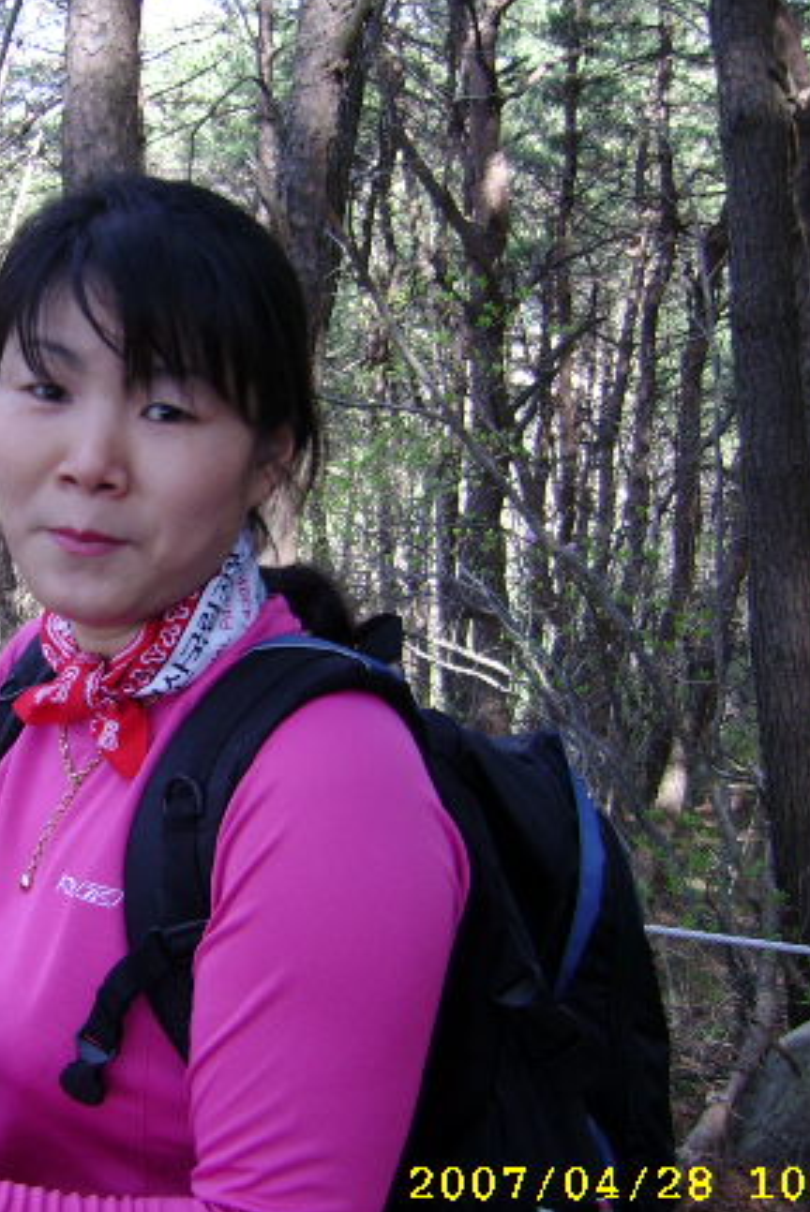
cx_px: 82
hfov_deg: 24.4
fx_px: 1819
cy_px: 596
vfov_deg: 36.8
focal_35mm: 54
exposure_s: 1/84
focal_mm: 5.95
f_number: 2.8
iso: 100
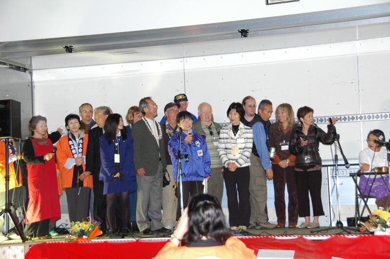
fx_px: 844
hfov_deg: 26.0
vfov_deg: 17.5
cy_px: 130
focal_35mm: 78
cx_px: 195
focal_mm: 52
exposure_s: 1/60
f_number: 5.6
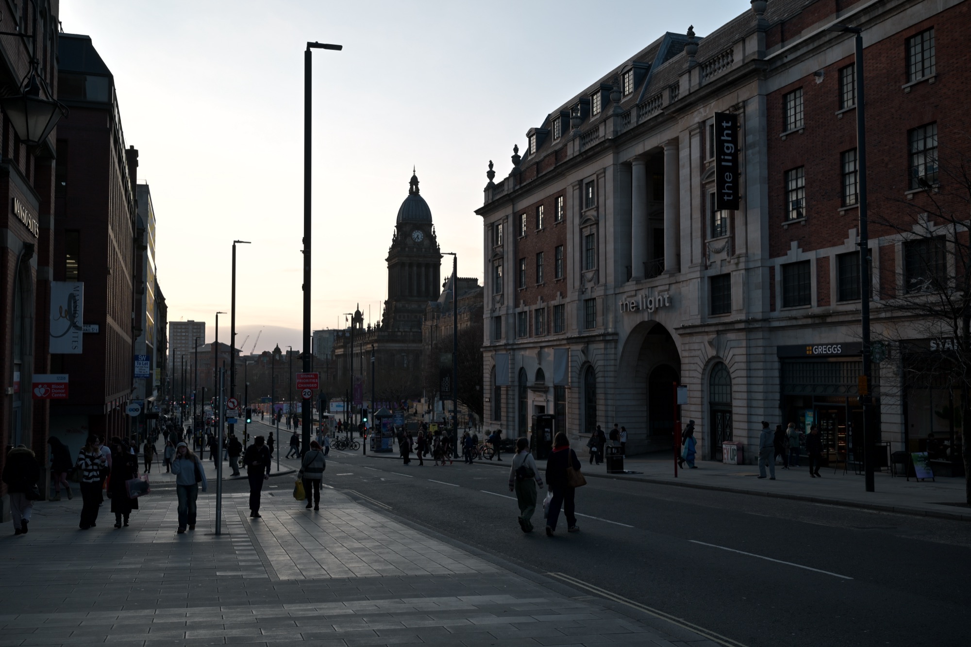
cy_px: 324
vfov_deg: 38.4
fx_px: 930
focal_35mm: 34
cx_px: 486
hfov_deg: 55.1
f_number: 6.3
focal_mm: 34.5
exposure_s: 1/160
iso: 80
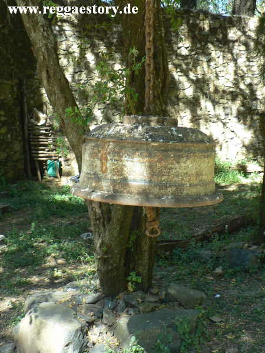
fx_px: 357
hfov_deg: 40.7
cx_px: 132
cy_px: 176
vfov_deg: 52.6
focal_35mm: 35
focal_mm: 6
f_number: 2.8
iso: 64
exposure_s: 1/50
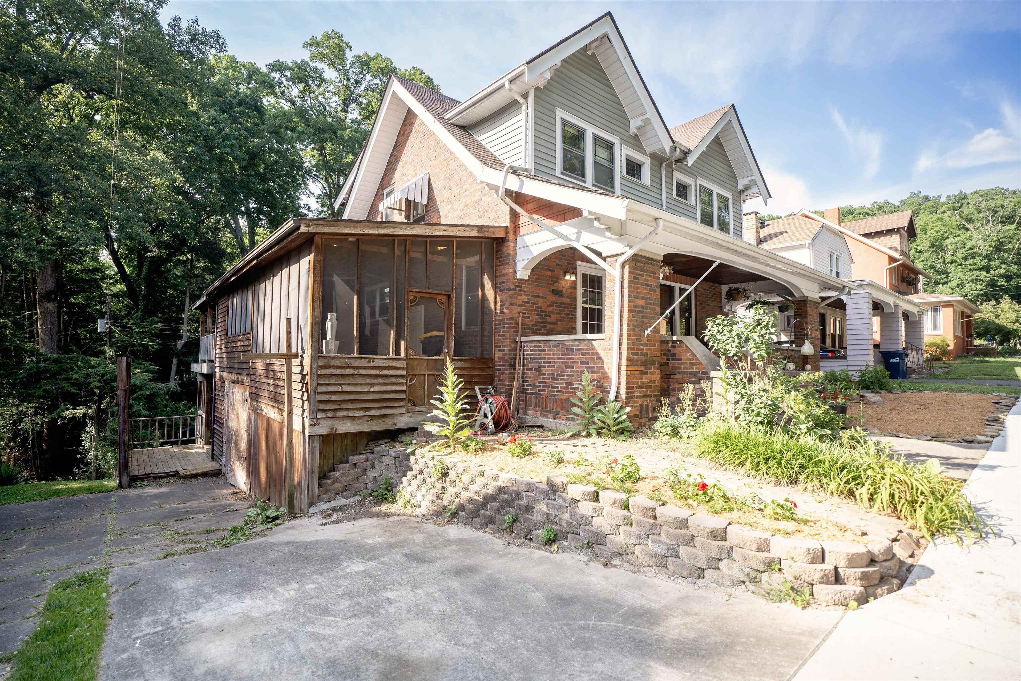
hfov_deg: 93.6
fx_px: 479
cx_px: 510
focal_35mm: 17
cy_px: 340
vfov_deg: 70.8
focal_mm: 16.9
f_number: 3.2
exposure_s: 1/500
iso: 200
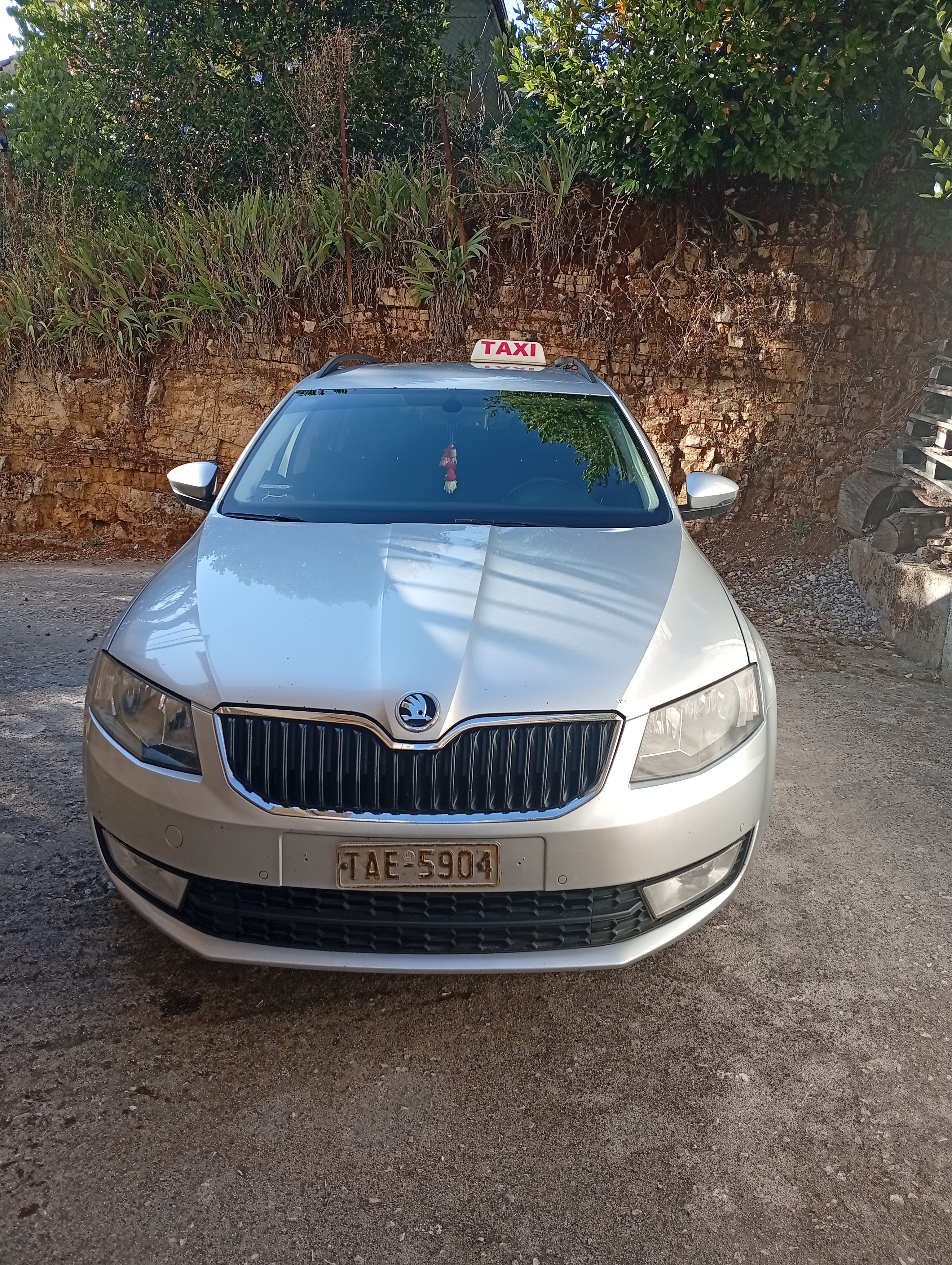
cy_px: 632
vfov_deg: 65.2
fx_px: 988
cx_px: 476
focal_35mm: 27
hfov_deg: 51.5
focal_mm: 3.98
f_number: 1.8
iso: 50
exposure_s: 1/163
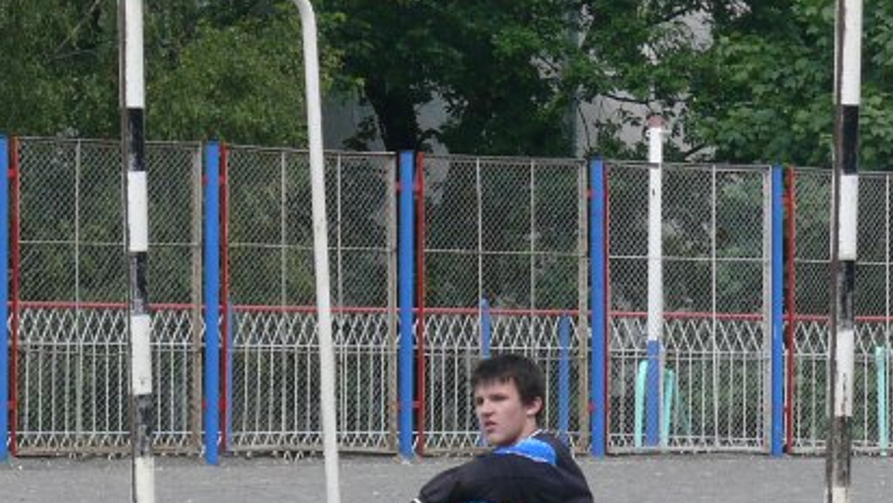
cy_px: 434
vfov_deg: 3.7
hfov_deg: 6.5
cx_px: 492
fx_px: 7816
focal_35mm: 330
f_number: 5.6
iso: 100
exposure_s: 1/200
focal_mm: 26.4
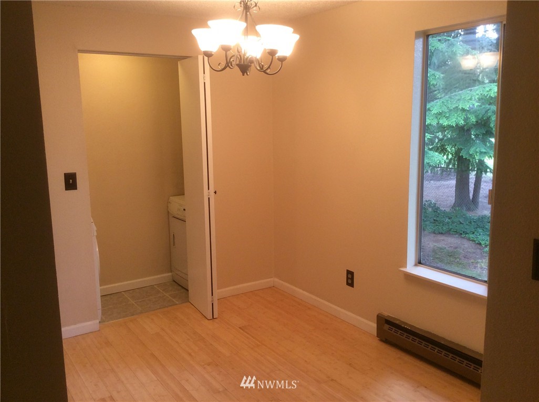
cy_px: 201
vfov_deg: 42.8
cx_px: 270
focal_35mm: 33
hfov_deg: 55.4
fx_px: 513
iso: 64
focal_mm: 3.3
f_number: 2.4
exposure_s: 1/24
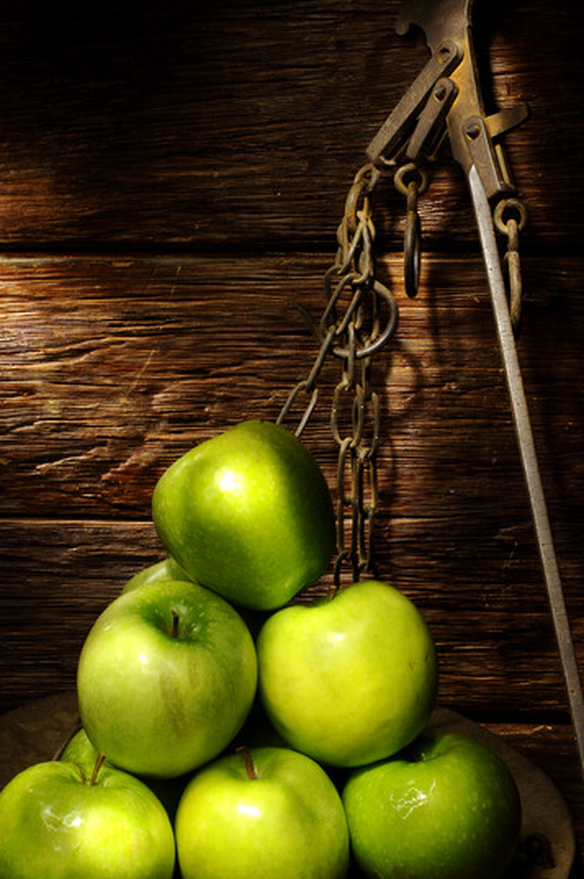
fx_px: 1975
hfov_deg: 16.8
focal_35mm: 81
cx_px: 284
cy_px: 447
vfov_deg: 25.1
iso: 200
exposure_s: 35.7
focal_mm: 58
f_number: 18
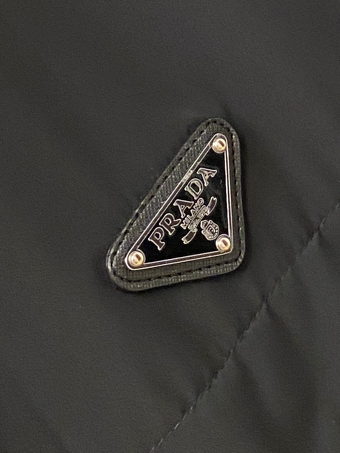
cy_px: 226
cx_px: 170
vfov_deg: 67.3
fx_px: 340
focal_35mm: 26
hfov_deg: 53.1
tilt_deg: -11.2
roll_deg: +40.7
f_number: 1.8
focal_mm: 4.25
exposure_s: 1/78
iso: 125
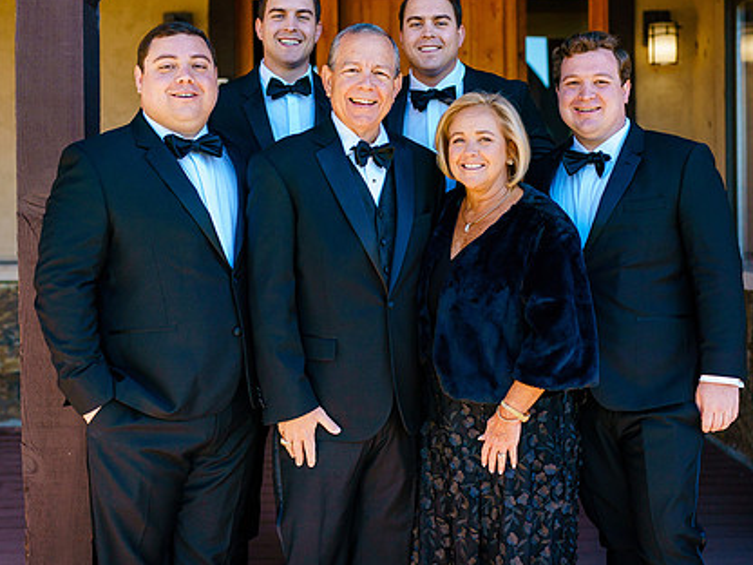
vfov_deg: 27.4
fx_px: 1153
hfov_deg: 36.1
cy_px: 216
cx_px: 409
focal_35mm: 53
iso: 250
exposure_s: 1/3200
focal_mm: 35
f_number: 2
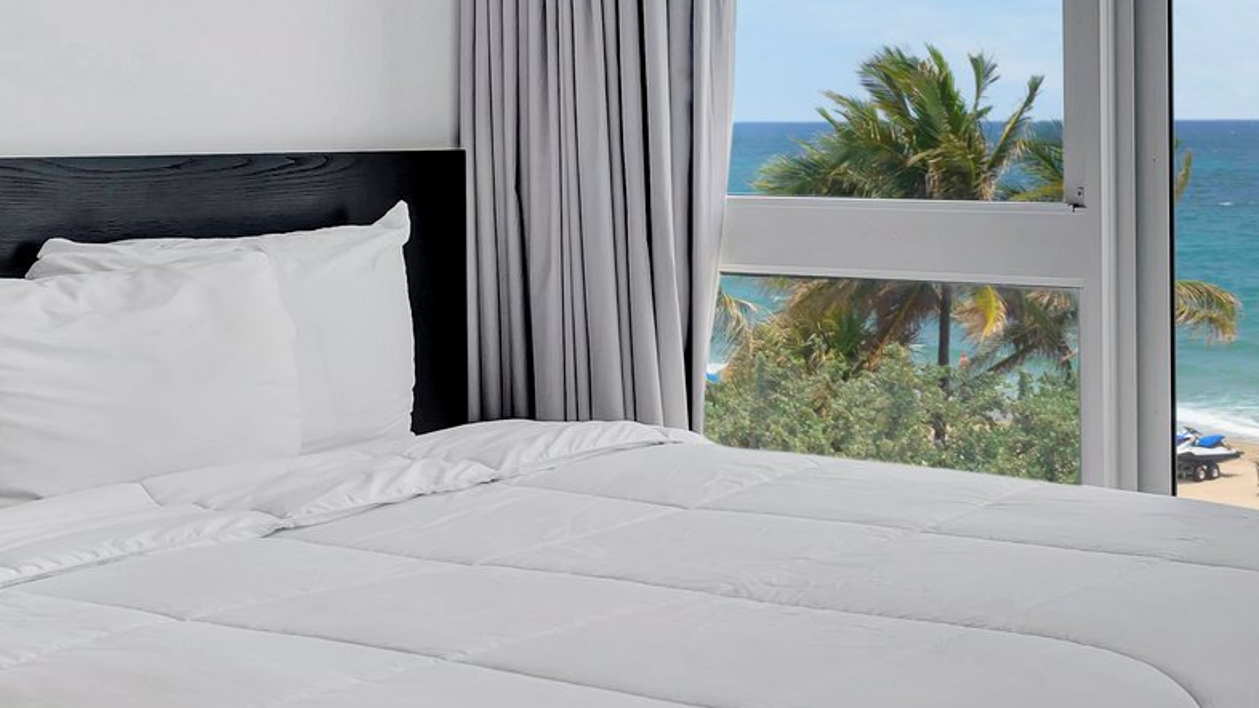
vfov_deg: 19.4
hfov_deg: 32.6
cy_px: 78
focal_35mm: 61
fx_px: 2030
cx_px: 1153
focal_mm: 22.3
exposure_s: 1/125
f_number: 9
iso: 400
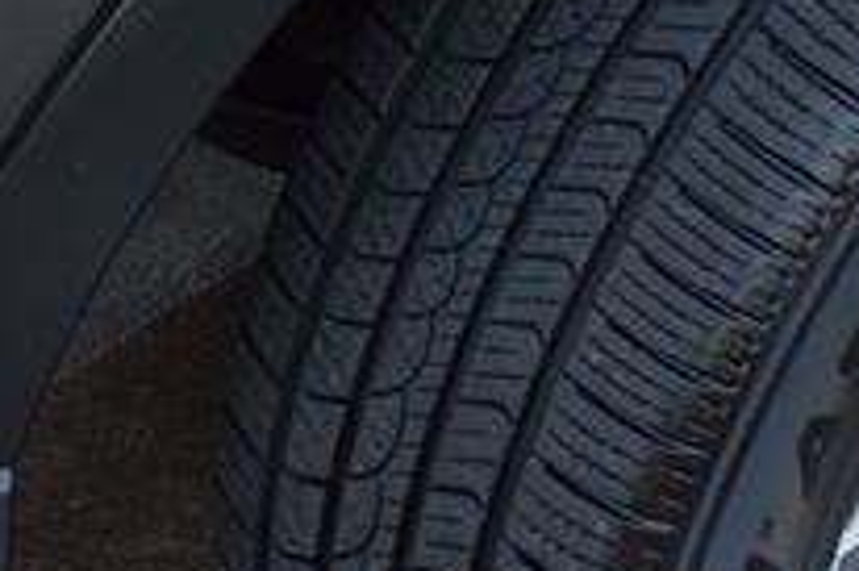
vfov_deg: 9.2
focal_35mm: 149
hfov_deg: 13.5
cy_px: 450
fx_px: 3552
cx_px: 926
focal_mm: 32
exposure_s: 1/60
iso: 400
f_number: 8
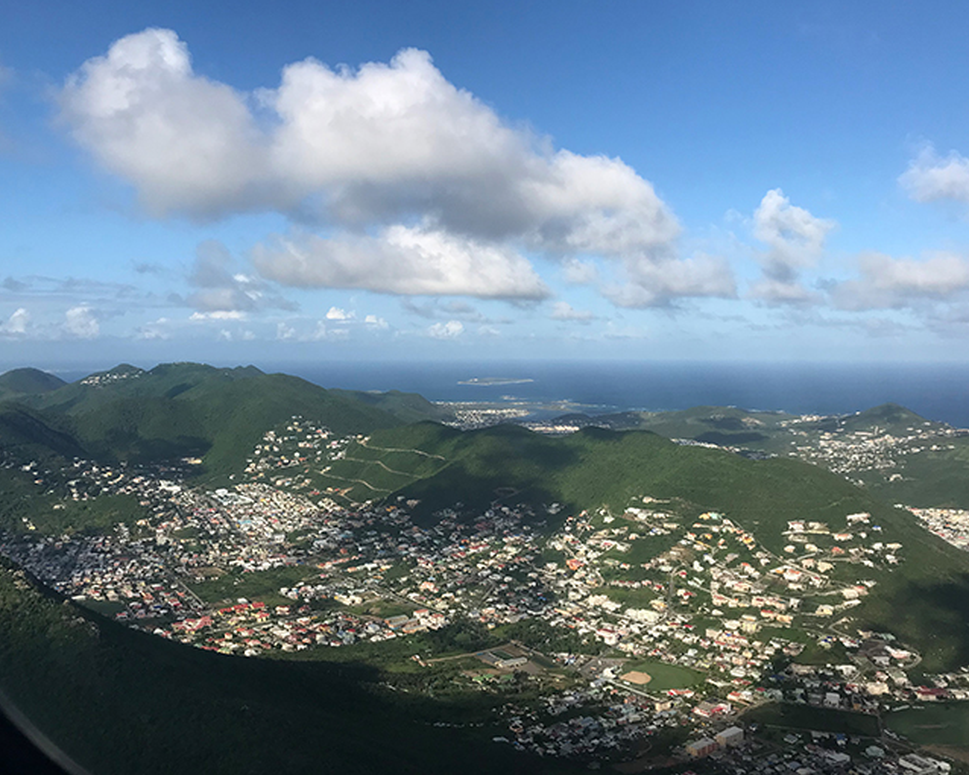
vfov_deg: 48.5
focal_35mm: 30
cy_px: 379
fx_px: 860
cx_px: 512
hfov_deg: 58.7
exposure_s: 1/2457
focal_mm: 3.99
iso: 20
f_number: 1.8
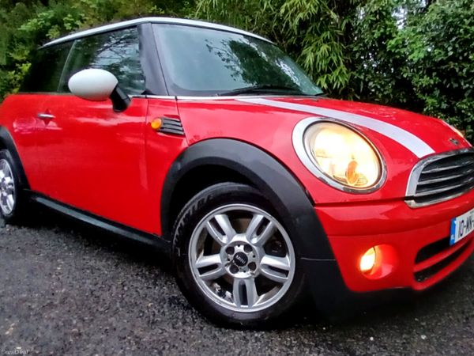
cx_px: 237
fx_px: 233
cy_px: 178
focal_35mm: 17
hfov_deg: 91.0
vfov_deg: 74.7
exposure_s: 1/33.3
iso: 200
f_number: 2.2
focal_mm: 1.4
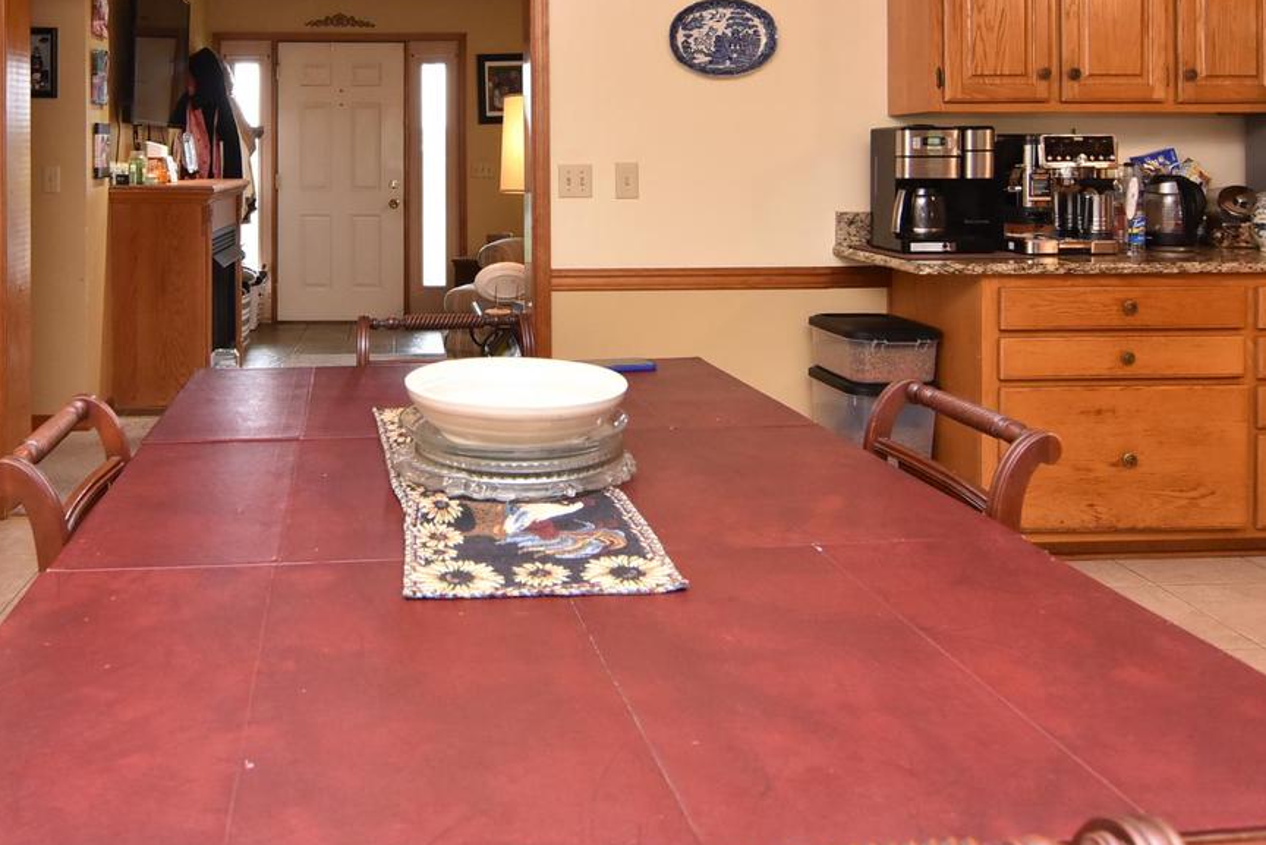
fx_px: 1055
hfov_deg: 60.6
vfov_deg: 41.6
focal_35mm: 30
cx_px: 435
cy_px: 158
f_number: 6.3
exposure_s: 1/40
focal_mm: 12
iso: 800
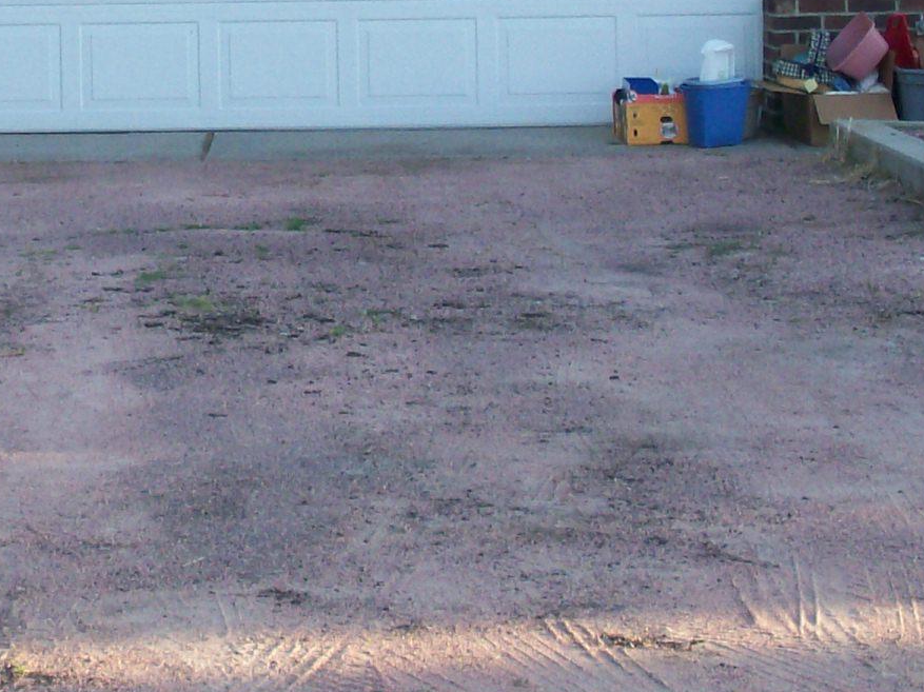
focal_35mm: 184
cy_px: -193
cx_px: -126
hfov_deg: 10.6
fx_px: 4909
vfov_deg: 8.0
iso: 80
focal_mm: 11.6
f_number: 3.8
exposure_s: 1/110
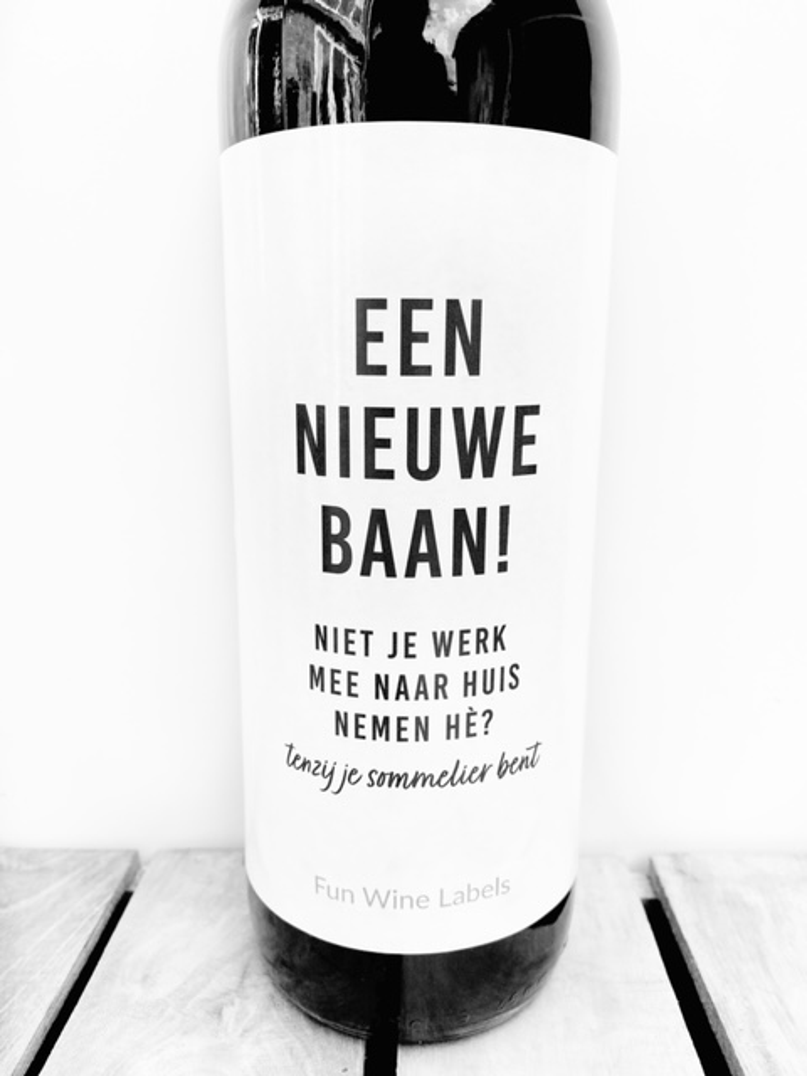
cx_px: 404
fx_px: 808
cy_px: 538
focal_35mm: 26
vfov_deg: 67.3
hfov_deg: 53.1
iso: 32
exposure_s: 1/662
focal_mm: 4.25
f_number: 1.8
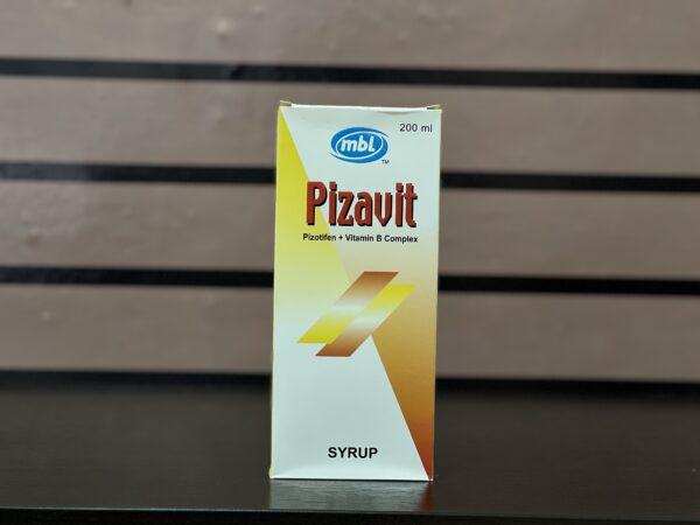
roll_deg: -0.8
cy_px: 262
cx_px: 350
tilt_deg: -1.5
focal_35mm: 77
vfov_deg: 19.1
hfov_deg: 25.3
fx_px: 1557
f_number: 2.8
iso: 160
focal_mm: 9
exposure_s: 1/33
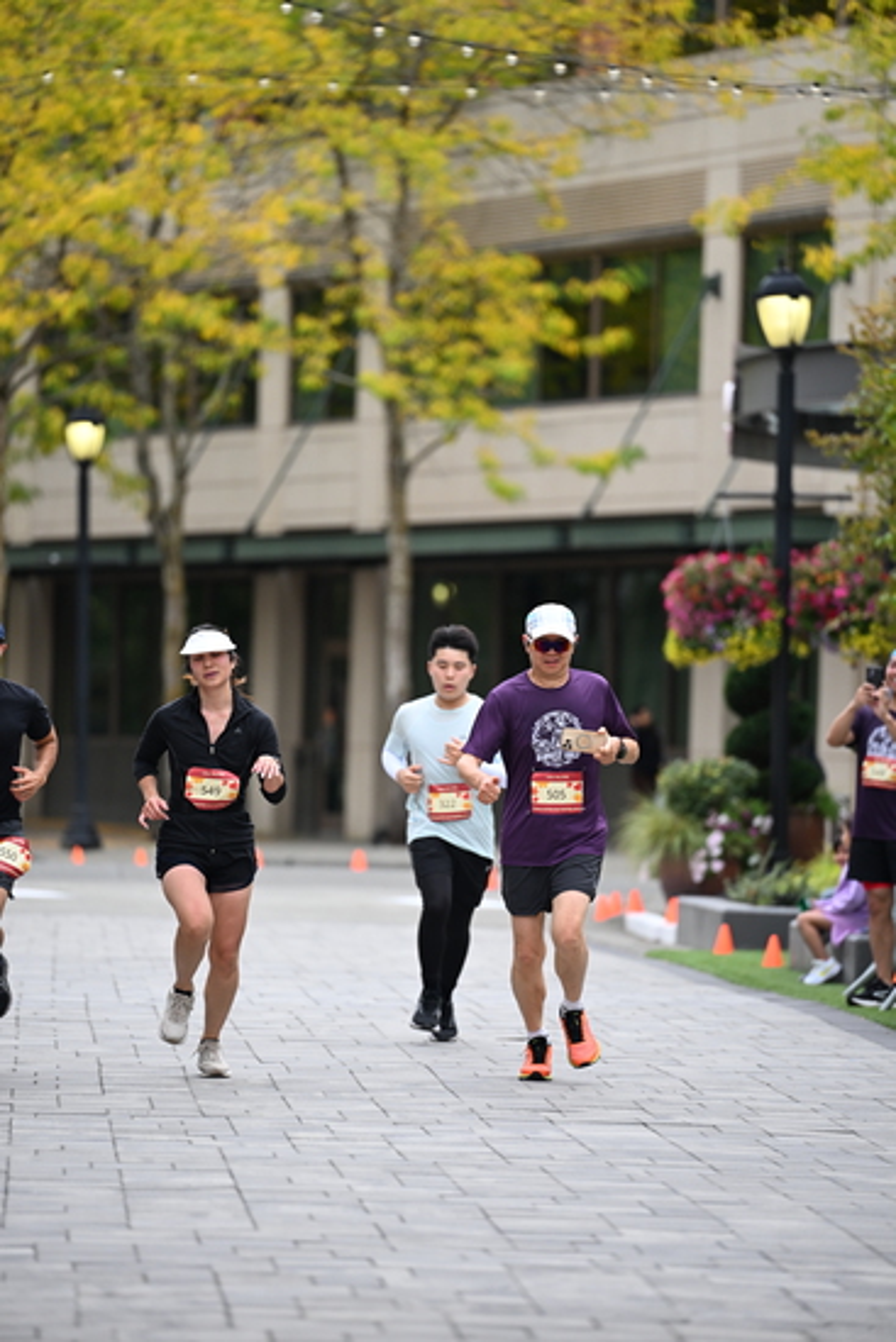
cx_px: 448
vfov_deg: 10.3
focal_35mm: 200
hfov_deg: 6.9
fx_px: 7461
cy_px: 671
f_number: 2.8
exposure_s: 1/2500
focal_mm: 200
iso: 640
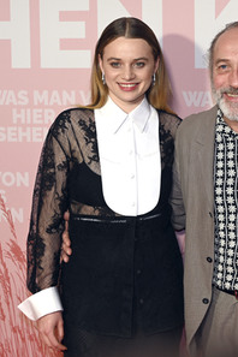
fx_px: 932
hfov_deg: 14.3
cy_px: 179
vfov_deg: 21.7
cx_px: 252
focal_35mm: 94
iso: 320
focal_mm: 62
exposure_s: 1/100
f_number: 4
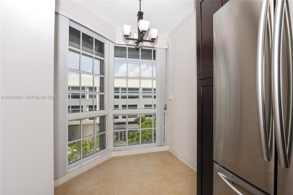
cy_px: 98
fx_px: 138
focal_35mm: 17
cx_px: 146
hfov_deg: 93.3
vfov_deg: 70.3
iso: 200
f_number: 9
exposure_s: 1/250
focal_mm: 17
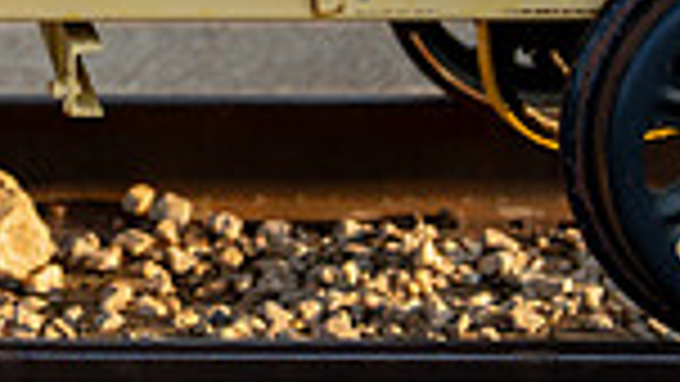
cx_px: -348
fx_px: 4256
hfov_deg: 8.9
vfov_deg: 5.1
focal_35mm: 236
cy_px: -364
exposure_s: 1/3200
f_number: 1.2
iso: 200
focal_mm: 50
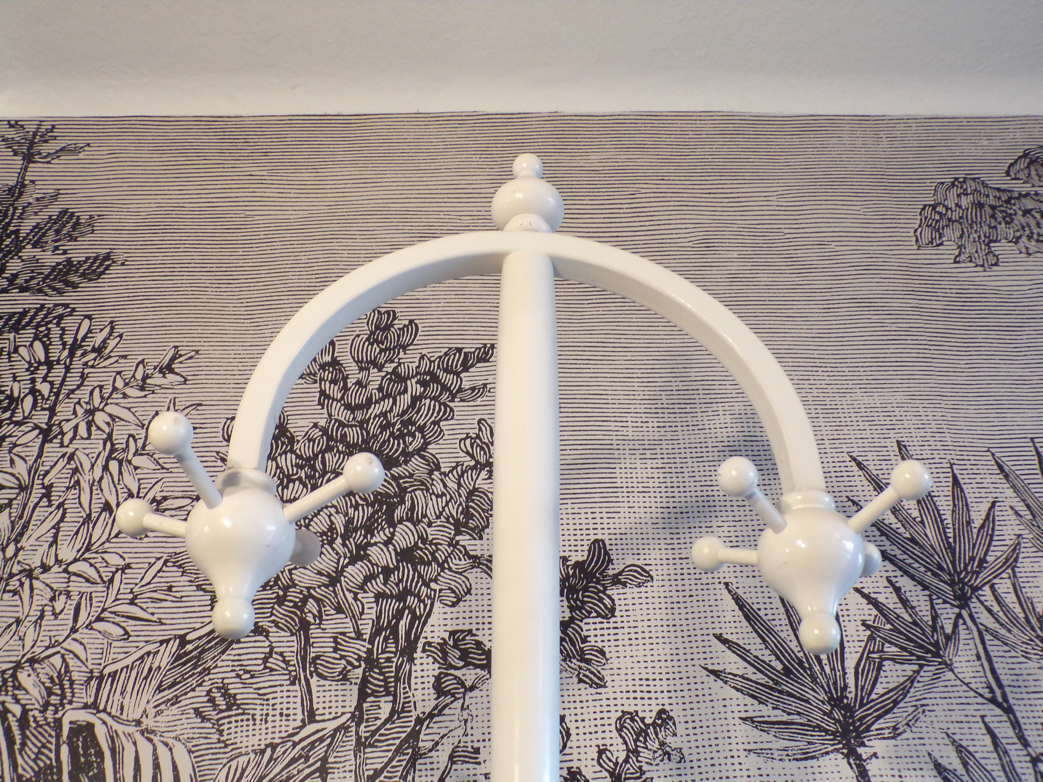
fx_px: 1115
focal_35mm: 37
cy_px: 391
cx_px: 522
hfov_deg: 50.1
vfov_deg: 38.7
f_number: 3.3
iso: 344
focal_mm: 6.6
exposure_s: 1/17
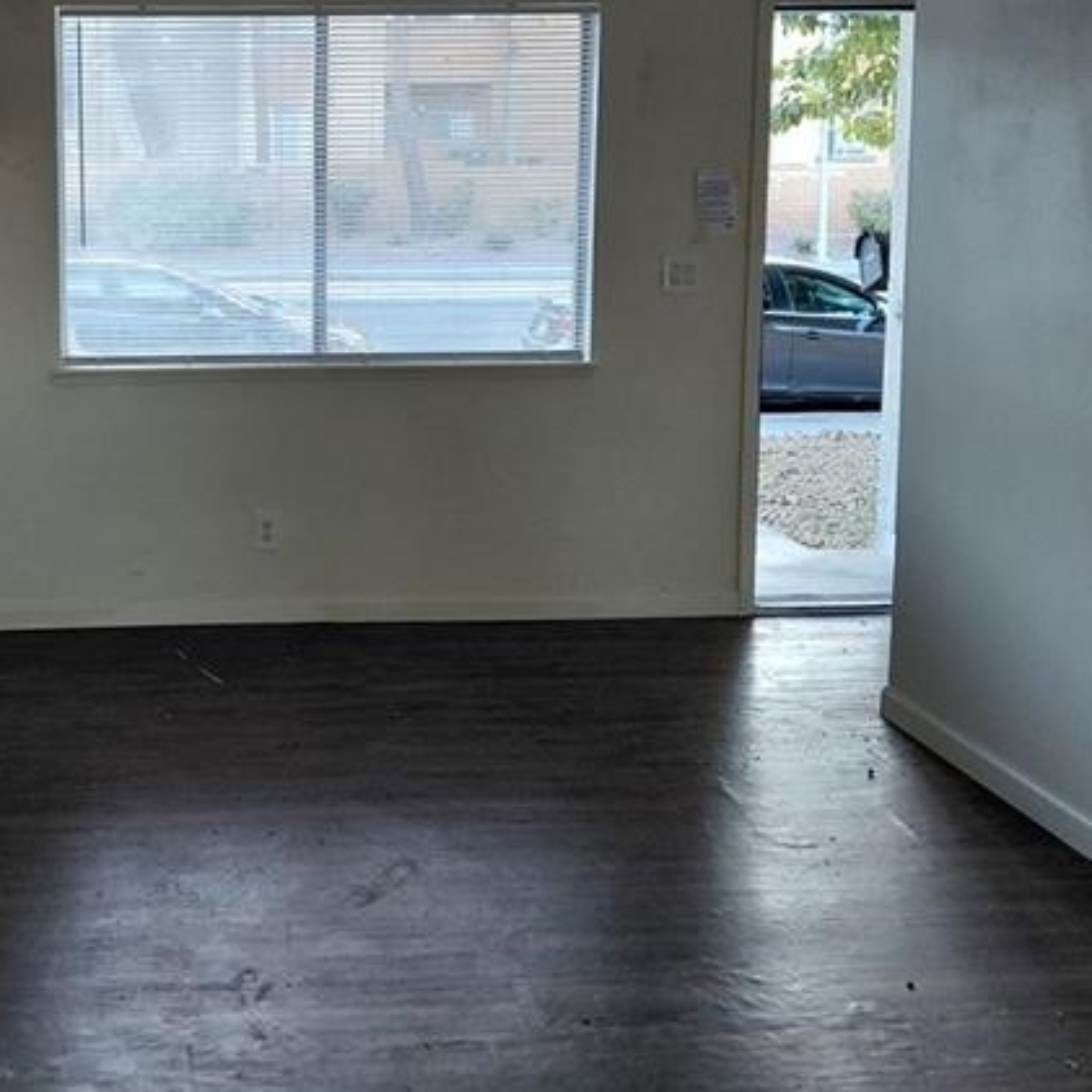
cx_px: 200
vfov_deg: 39.5
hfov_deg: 38.4
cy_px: 358
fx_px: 1499
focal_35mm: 42
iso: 160
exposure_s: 1/60
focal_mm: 4.69
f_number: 1.8
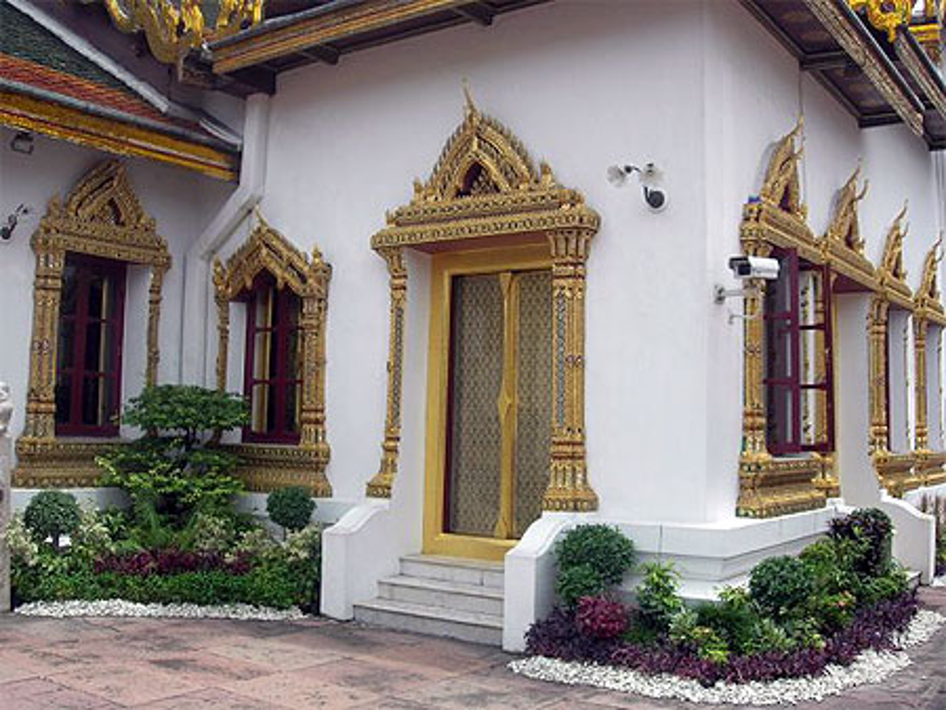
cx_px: 473
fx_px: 1039
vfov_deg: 37.8
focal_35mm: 38
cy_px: 355
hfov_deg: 49.0
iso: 64
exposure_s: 1/430
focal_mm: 7.8
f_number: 4.8
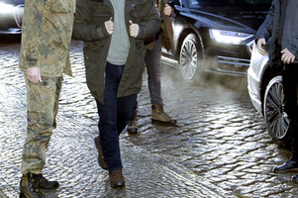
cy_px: 60
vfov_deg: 11.7
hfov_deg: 17.5
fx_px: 967
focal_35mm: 117
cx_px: 93
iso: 8000
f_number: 6.3
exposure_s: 1/200
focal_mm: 78
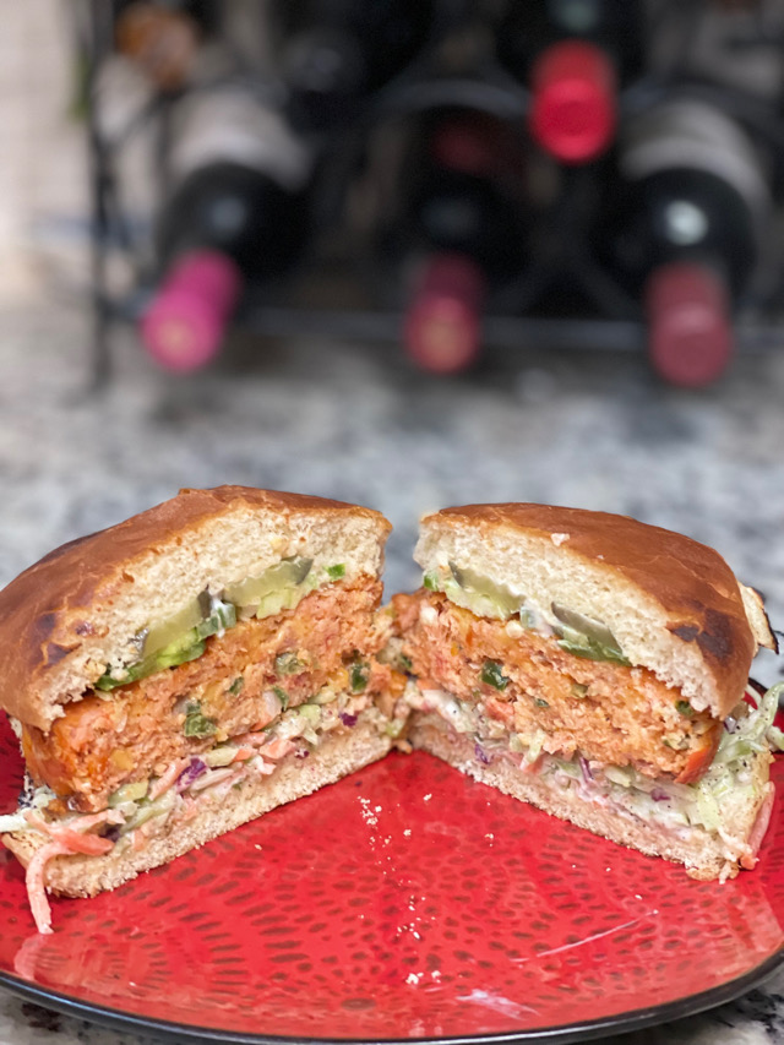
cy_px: 522
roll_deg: -1.3
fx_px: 1932
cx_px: 392
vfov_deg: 30.3
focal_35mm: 64
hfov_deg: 22.9
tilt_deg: -17.7
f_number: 2.2
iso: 320
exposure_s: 1/24
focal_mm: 7.5
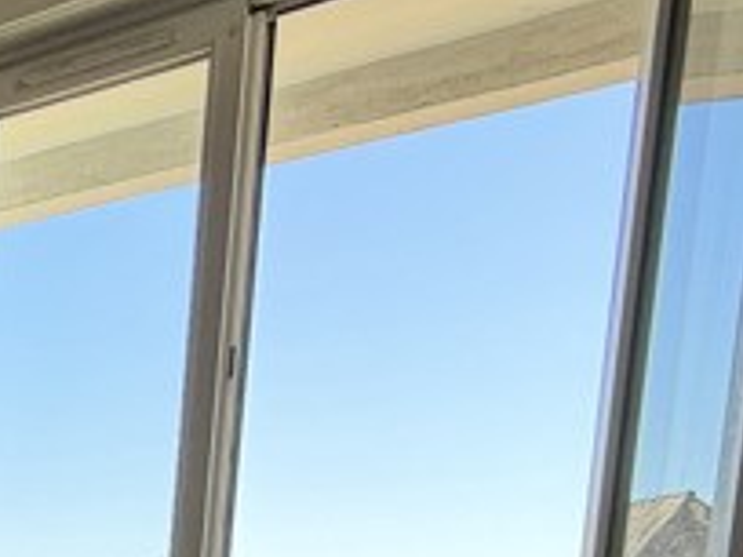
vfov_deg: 22.6
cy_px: 790
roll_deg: +0.0
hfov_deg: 22.9
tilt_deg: -6.5
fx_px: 1181
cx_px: -535
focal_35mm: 55
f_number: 2.2
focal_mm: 2.22
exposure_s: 1/121
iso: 64
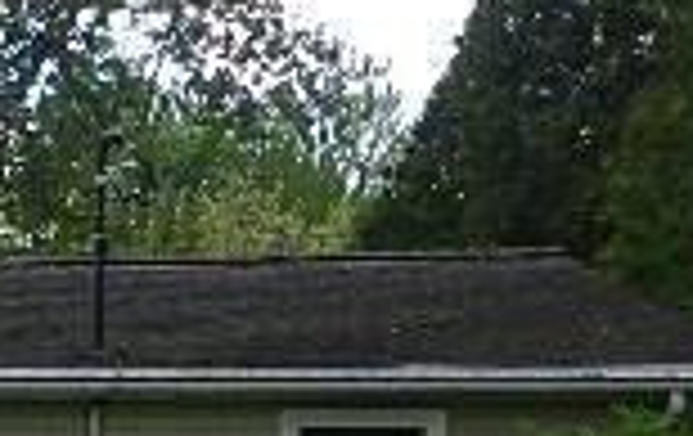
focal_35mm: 101
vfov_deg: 12.7
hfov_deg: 17.0
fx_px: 1912
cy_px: 521
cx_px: -544
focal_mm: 4
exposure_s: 1/800
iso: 160
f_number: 3.4
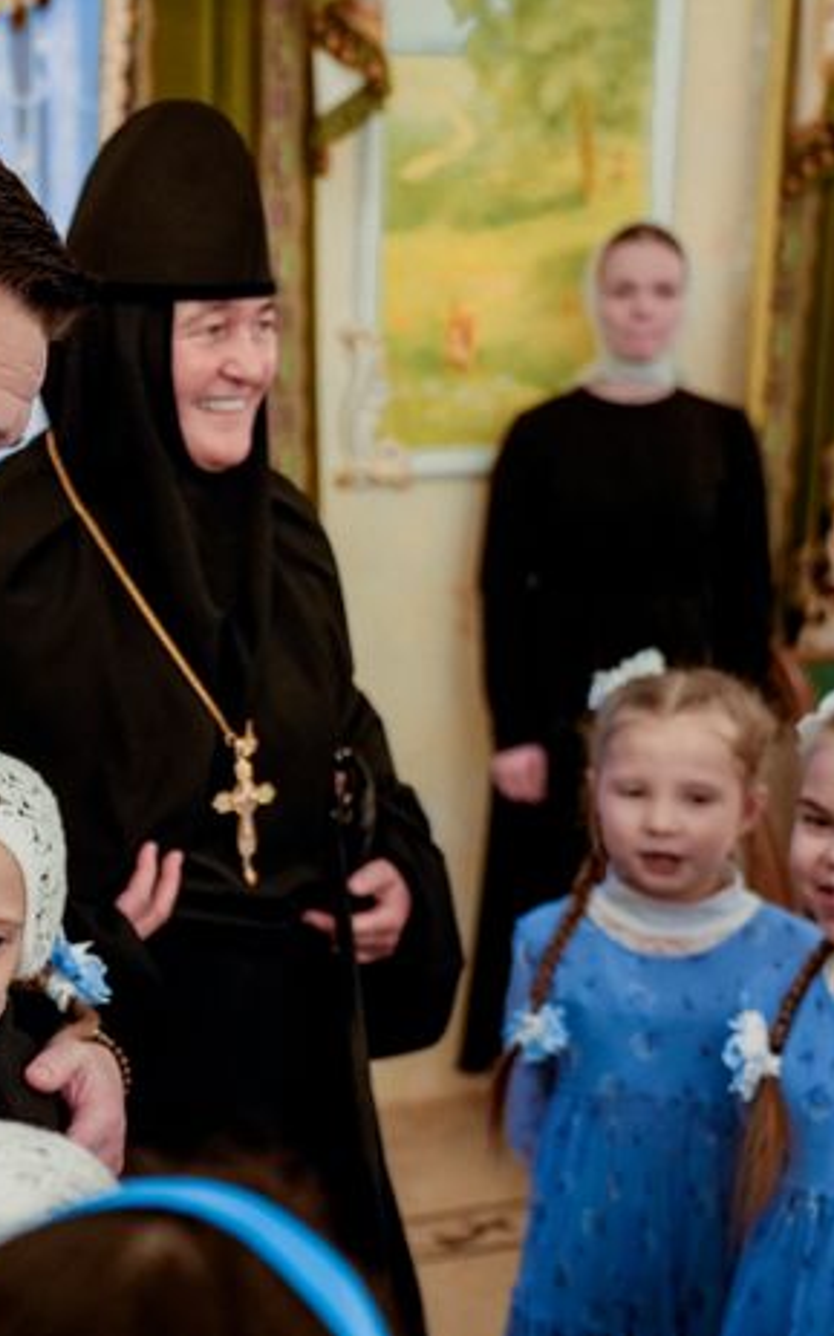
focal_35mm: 60
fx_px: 2184
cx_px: -48
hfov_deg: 20.7
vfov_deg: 34.0
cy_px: 667
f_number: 2.8
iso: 1600
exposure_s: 1/200
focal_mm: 39
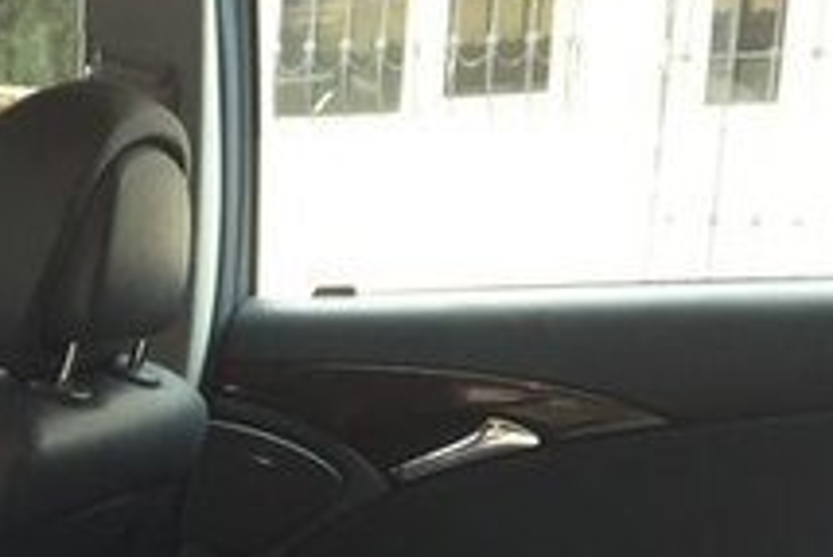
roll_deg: +0.9
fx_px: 2153
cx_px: -210
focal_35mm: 93
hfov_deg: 20.3
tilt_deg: -15.5
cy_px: 847
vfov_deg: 13.8
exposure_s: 1/33
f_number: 2.2
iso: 80
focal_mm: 4.15
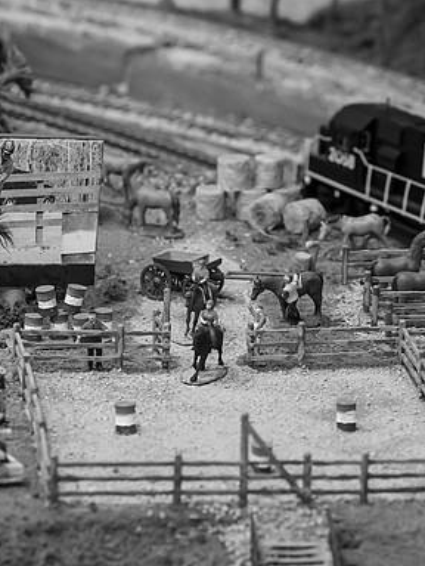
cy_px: 342
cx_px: 220
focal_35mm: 184
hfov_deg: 8.1
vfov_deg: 10.7
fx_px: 3007
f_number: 7.1
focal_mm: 67
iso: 3200
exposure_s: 1/80
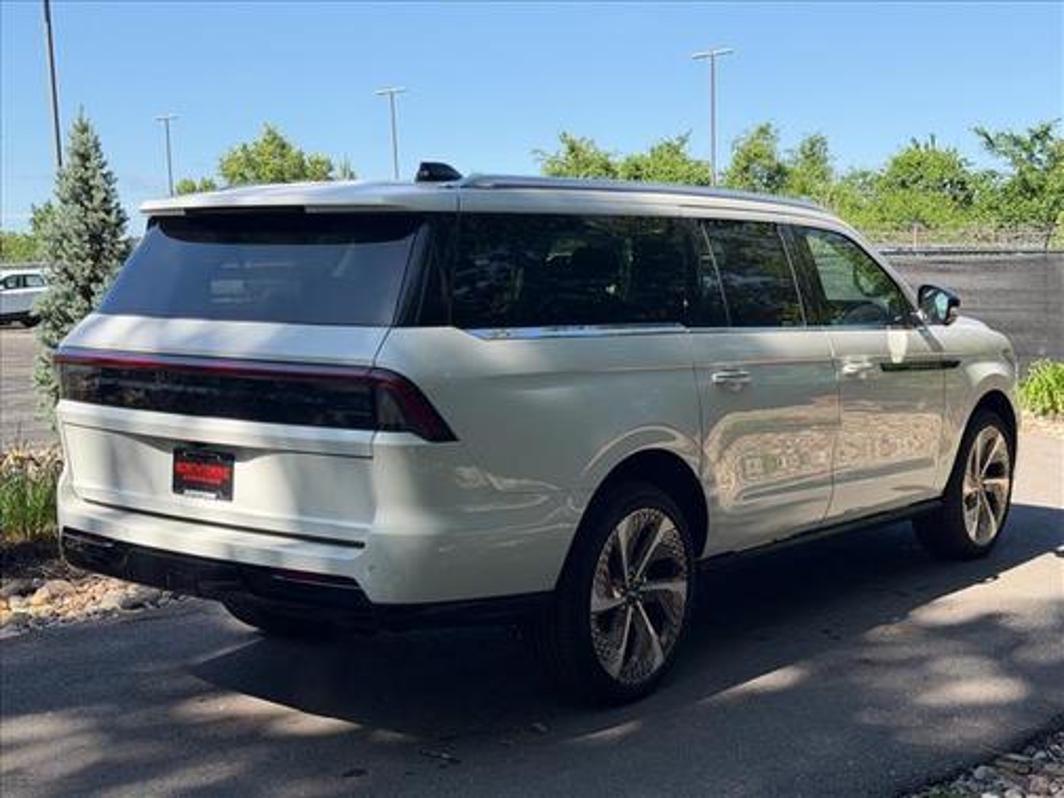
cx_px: 532
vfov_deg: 30.3
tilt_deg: -2.3
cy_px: 399
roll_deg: +1.4
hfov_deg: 39.7
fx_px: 1475
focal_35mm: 48
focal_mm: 6.76
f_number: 1.78
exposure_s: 1/2033
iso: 64
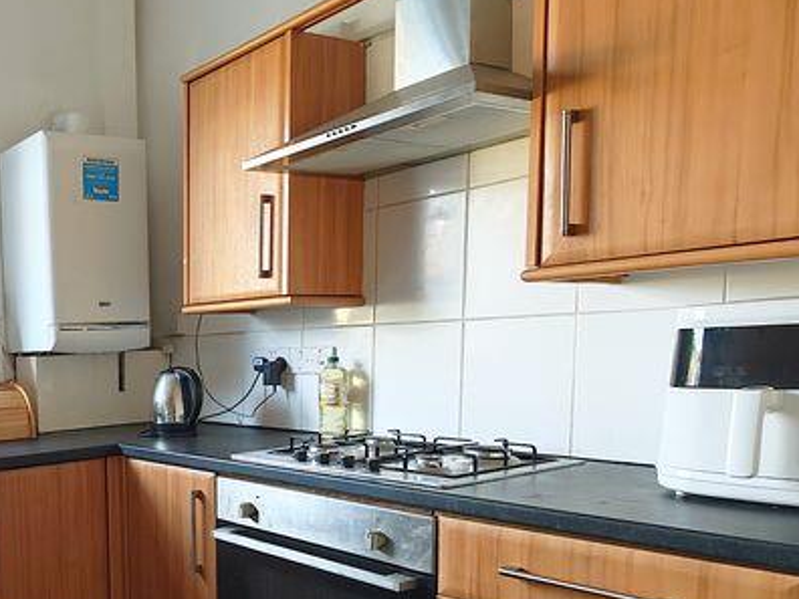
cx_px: -40
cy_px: 428
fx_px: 716
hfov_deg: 46.3
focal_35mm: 31
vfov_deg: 44.3
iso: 200
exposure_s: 1/33.3
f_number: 1.8
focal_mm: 2.03
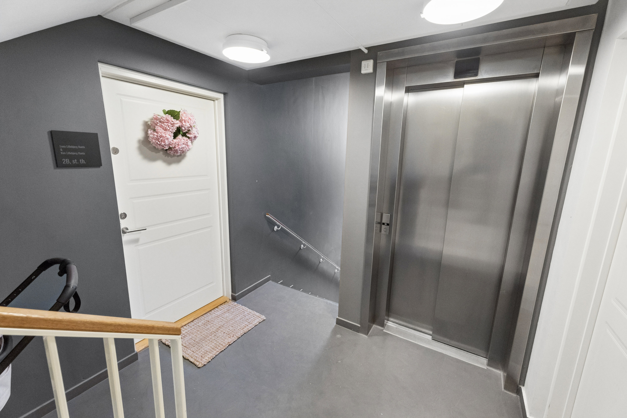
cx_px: 314
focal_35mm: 15
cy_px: 209
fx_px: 261
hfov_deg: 100.4
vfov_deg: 77.3
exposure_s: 1/30
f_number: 5
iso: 800
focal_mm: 10
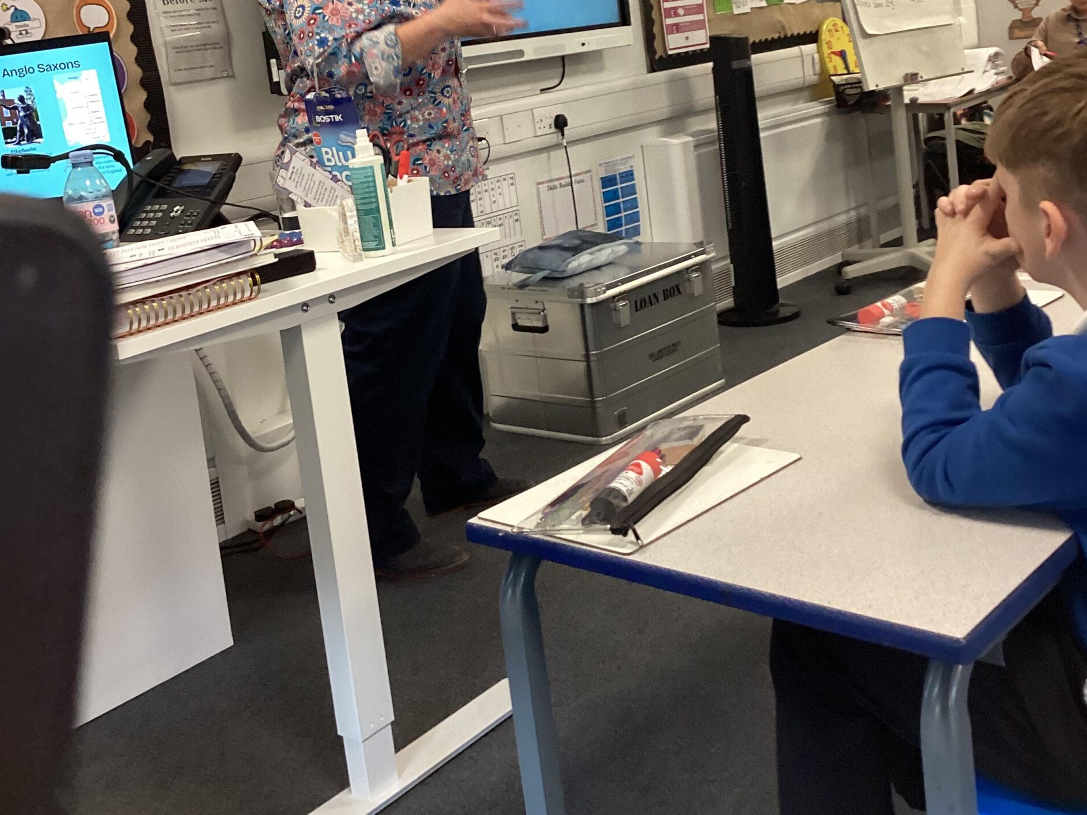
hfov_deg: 44.8
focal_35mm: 42
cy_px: 186
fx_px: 1319
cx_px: 540
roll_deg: +7.7
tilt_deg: -7.3
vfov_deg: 33.5
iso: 200
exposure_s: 1/60
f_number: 2.4
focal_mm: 3.3
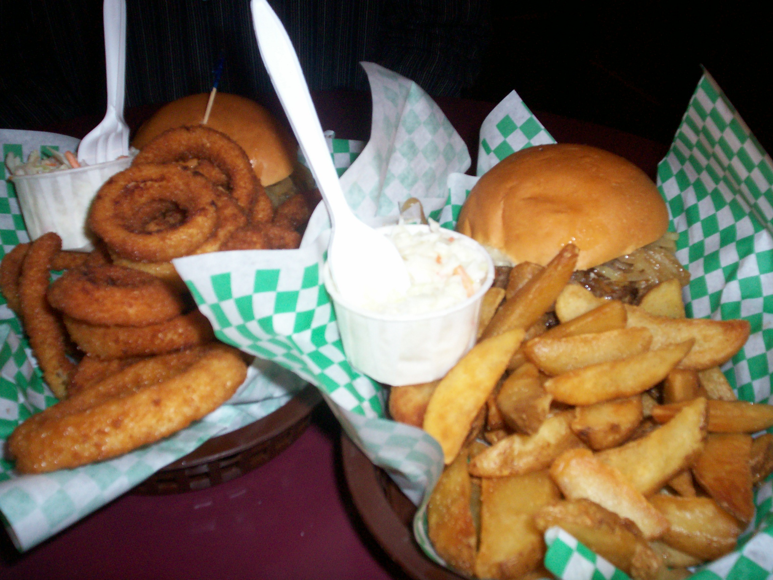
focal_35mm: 36
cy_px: 290
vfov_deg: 39.7
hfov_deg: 51.4
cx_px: 386
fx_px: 804
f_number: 4.5
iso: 140
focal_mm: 5.9
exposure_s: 1/64
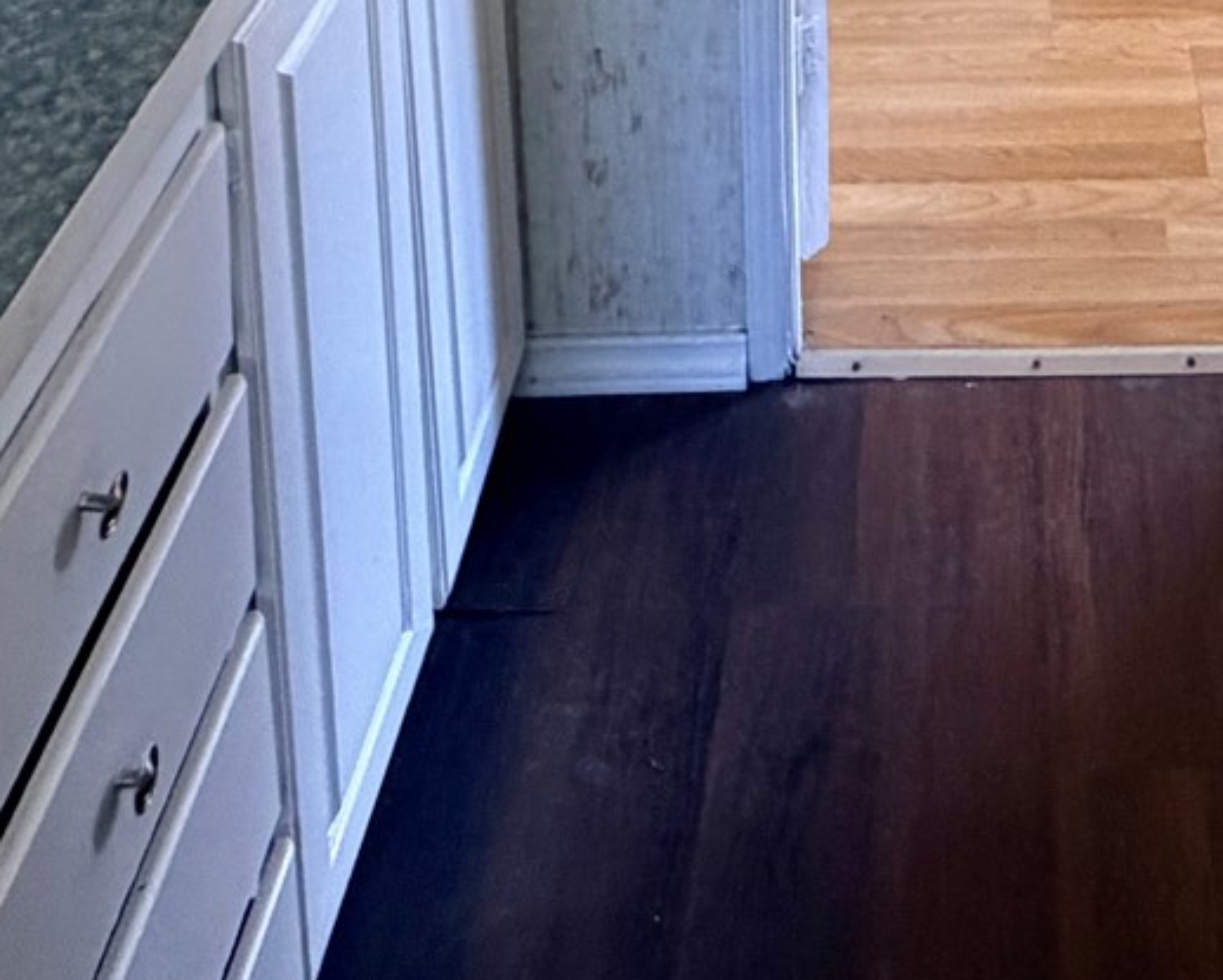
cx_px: 1081
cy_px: -798
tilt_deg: -9.4
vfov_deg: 20.1
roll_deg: -0.5
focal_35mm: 54
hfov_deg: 33.1
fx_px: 1956
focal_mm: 2.22
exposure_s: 1/121
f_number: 2.2
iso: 250
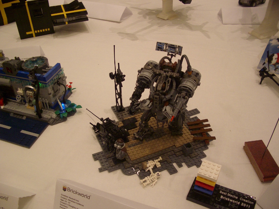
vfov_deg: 40.7
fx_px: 282
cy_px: 104
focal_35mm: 35
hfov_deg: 52.6
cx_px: 140
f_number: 2.6
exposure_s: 1/80
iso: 100
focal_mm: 5.8
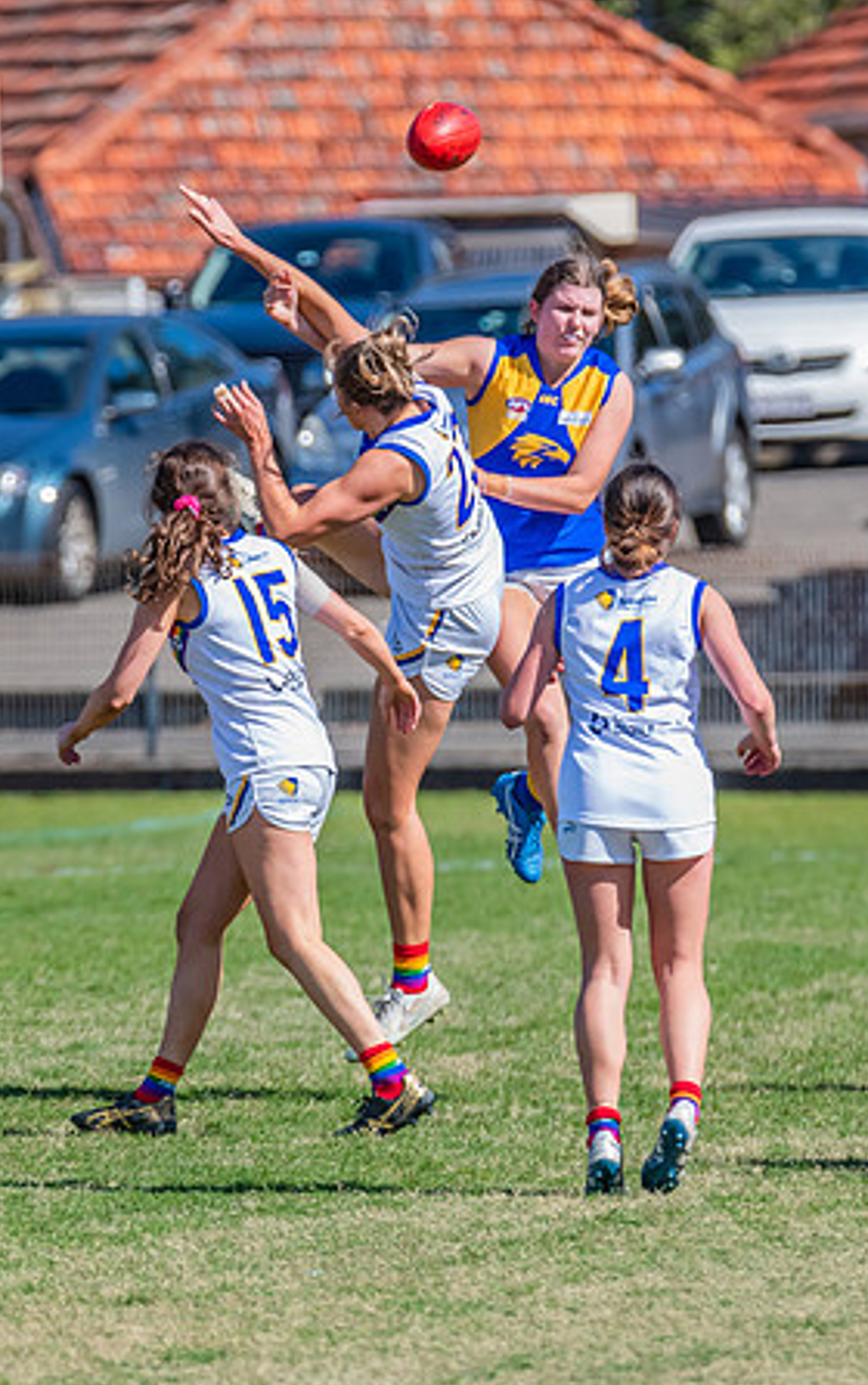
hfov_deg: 1.8
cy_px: 636
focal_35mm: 750
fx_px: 28341
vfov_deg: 2.8
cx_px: 379
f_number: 9
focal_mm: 450
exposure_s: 1/1600
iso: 800
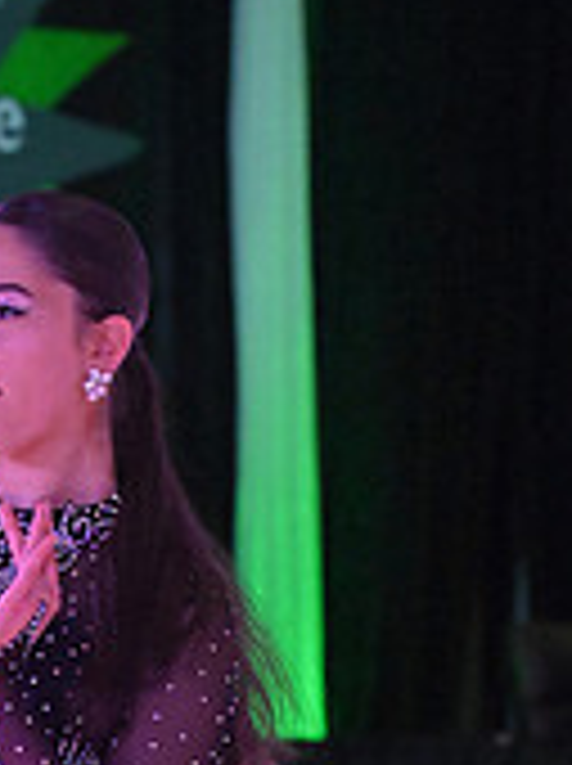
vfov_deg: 3.8
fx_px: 11596
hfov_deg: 2.8
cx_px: -20
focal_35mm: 525
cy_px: 1098
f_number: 8
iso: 8000
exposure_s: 1/400
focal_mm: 160
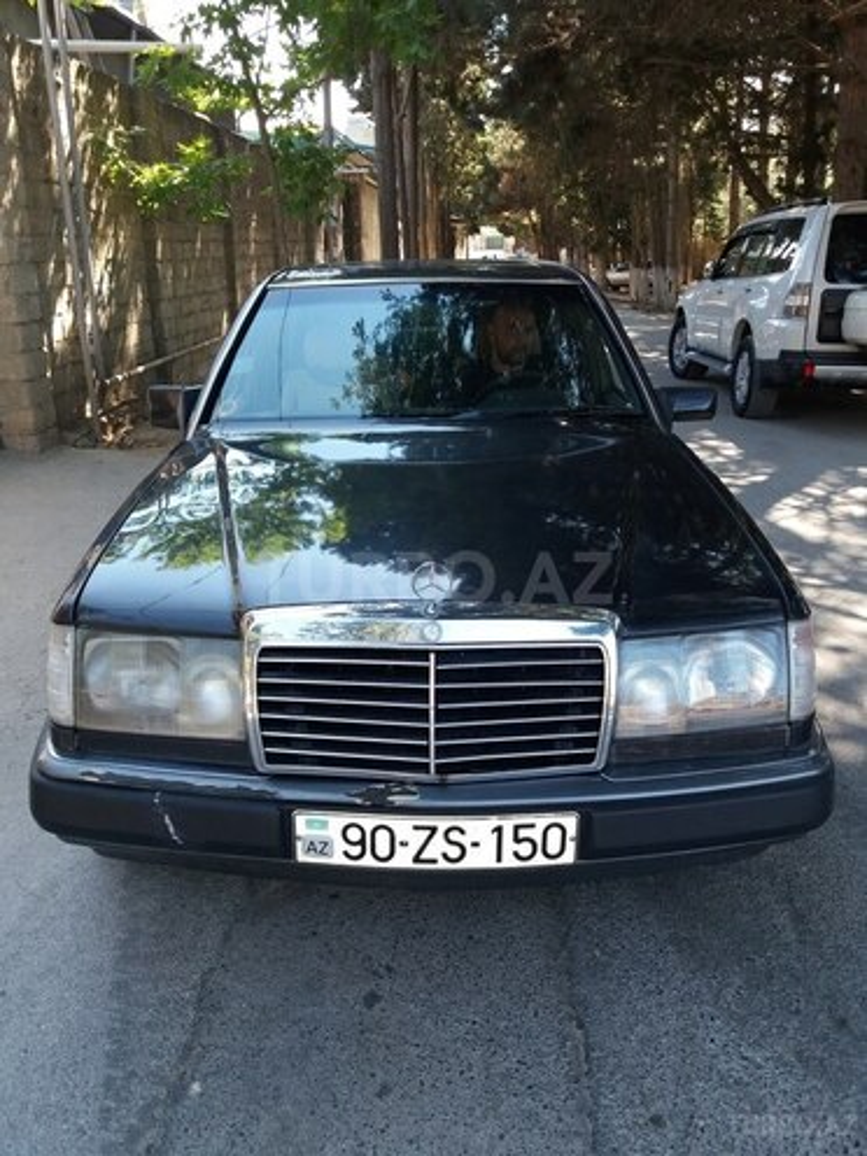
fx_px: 935
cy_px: 578
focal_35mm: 28
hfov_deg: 49.7
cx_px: 434
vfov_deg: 63.4
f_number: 1.9
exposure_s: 1/140
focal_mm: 3.7
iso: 64
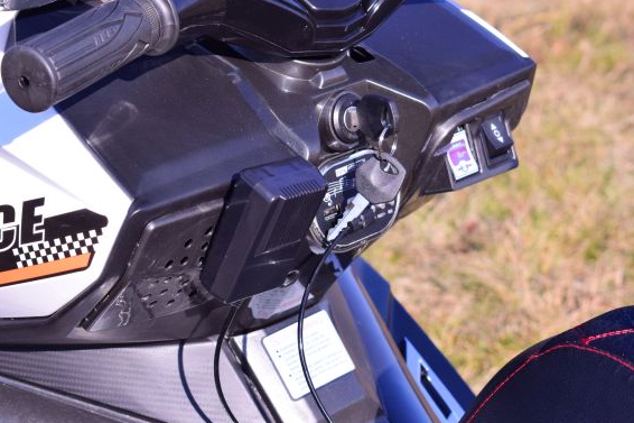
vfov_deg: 11.7
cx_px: 290
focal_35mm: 117
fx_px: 2055
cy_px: 188
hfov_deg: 17.5
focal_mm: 55
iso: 1250
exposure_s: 1/2000
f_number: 16
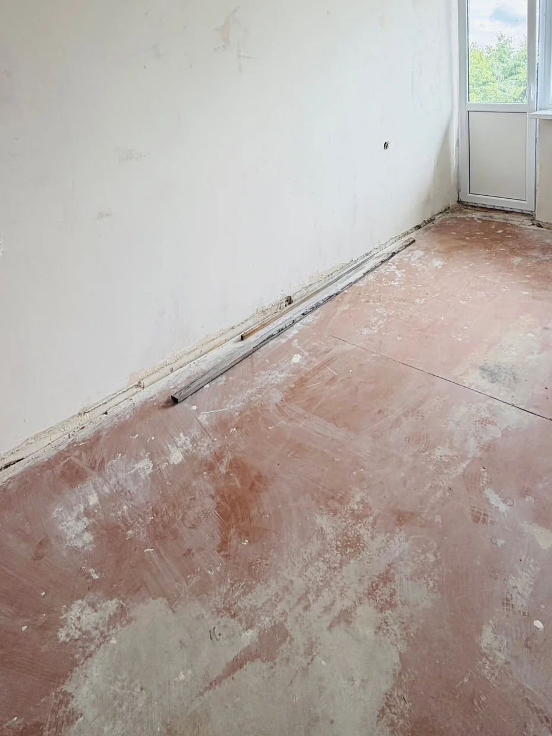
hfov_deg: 56.6
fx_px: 510
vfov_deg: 64.6
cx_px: 313
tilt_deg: -6.7
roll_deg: +0.9
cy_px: 138
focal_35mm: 24
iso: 64
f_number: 2.2
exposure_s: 1/141
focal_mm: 2.22
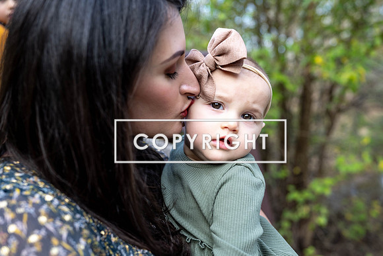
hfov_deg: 54.4
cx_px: 192
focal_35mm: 35
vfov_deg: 37.9
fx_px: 372
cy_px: 128
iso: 160
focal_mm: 35
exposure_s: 1/250
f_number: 3.2
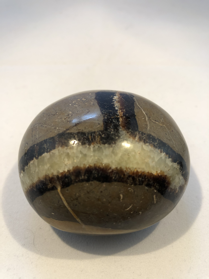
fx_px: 225
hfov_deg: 49.7
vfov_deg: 63.4
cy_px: 140
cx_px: 104
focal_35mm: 28
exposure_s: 1/33
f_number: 1.8
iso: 32
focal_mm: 3.99
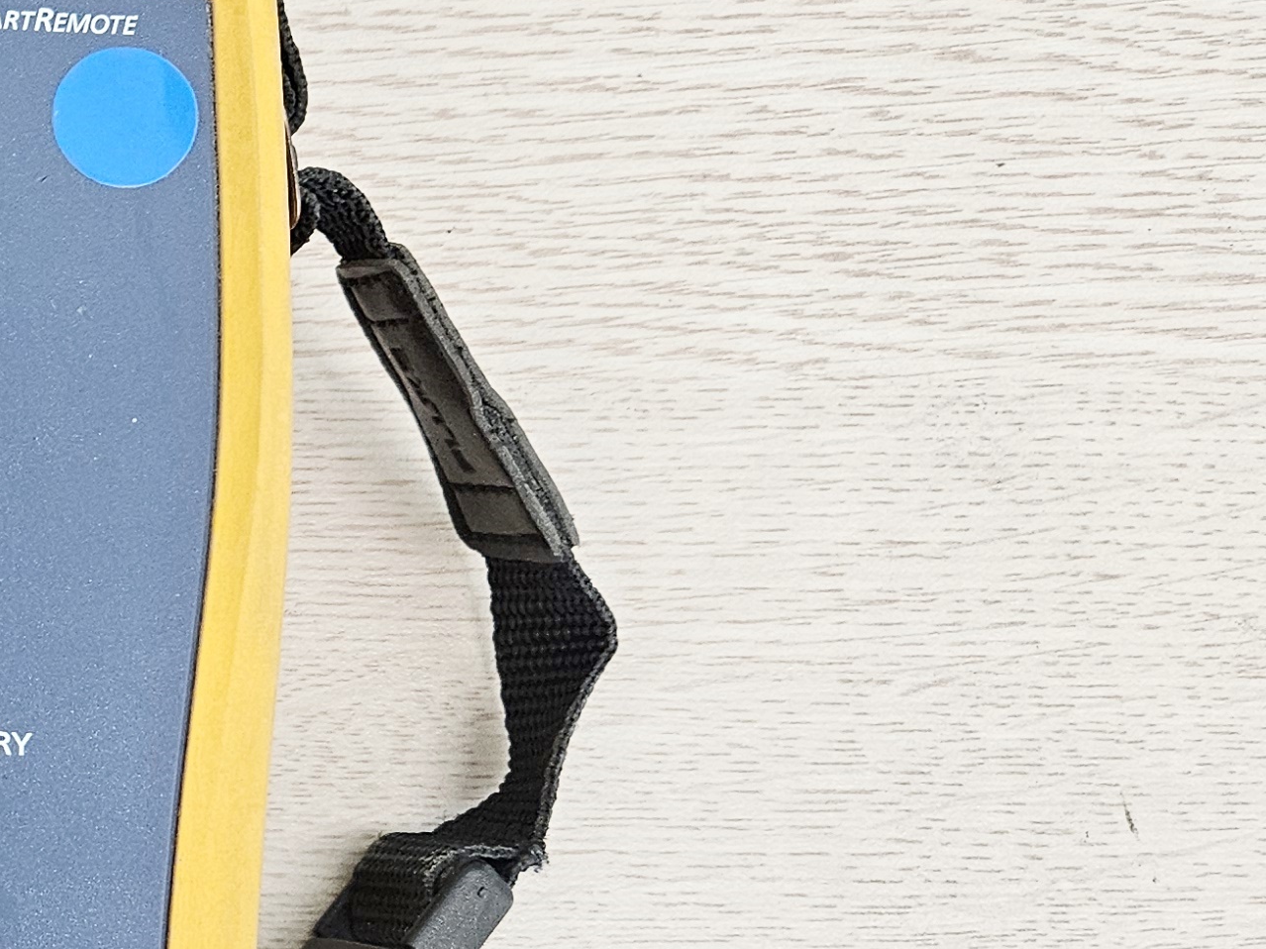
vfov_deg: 20.2
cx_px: -652
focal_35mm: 72
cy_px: 779
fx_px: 2633
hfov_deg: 22.2
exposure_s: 1/120
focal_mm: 5.4
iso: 250
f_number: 1.8
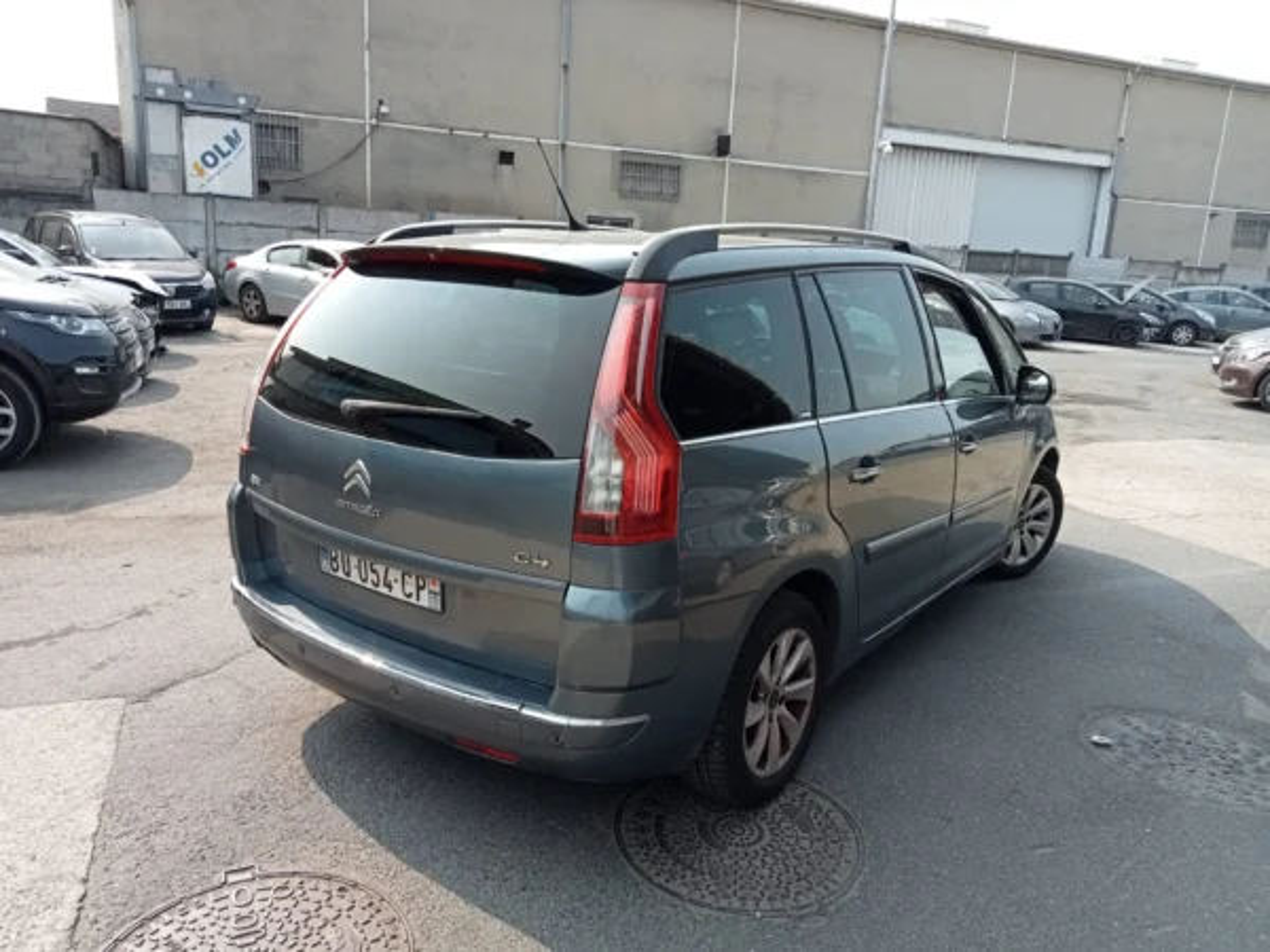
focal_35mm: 28
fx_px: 1027
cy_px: 476
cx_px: 635
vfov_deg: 49.7
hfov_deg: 63.4
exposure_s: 1/410
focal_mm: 3.46
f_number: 2.2
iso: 100
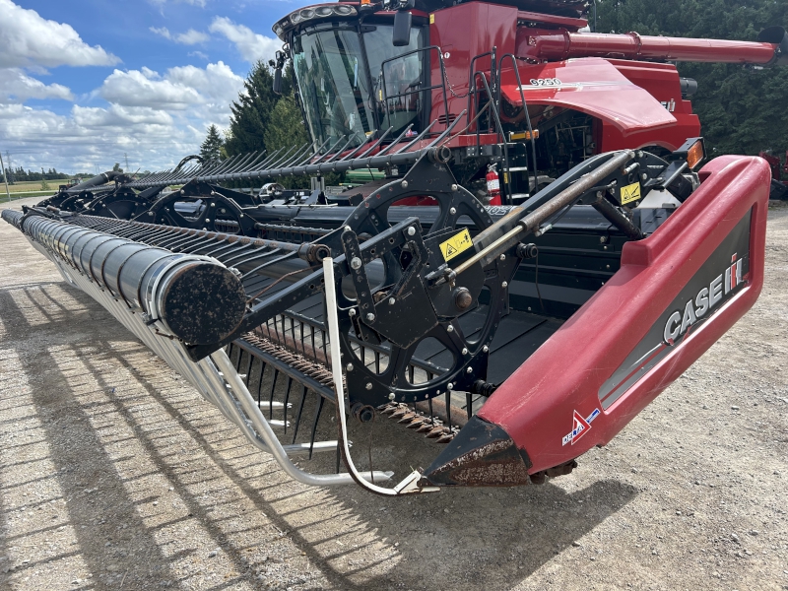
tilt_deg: -11.9
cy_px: 296
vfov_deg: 53.1
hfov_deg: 67.3
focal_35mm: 26
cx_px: 394
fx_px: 592
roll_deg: +3.2
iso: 50
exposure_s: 1/2008
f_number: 1.5
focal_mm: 5.7
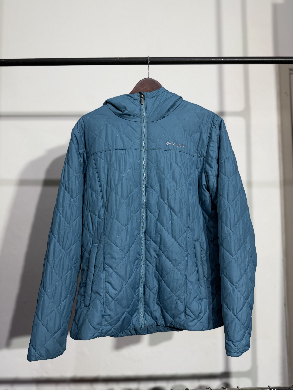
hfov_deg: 56.8
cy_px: 195
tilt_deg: +3.0
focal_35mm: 24
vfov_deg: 71.6
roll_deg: +0.8
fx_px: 271
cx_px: 146
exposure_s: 1/100
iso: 100
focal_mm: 6.76
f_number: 1.78
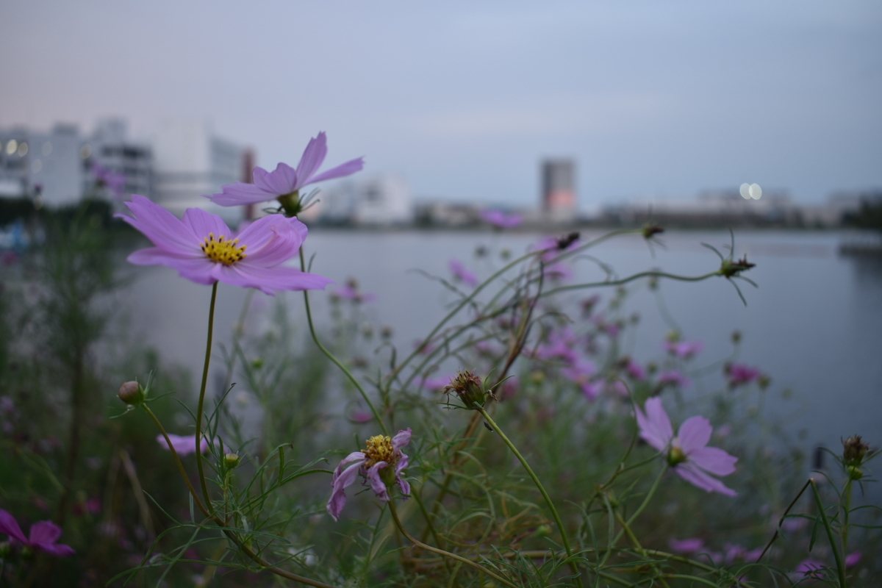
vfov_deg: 40.0
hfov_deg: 57.2
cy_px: 294
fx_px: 808
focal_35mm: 33
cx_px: 441
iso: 100
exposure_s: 1/13
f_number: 3.8
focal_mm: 22
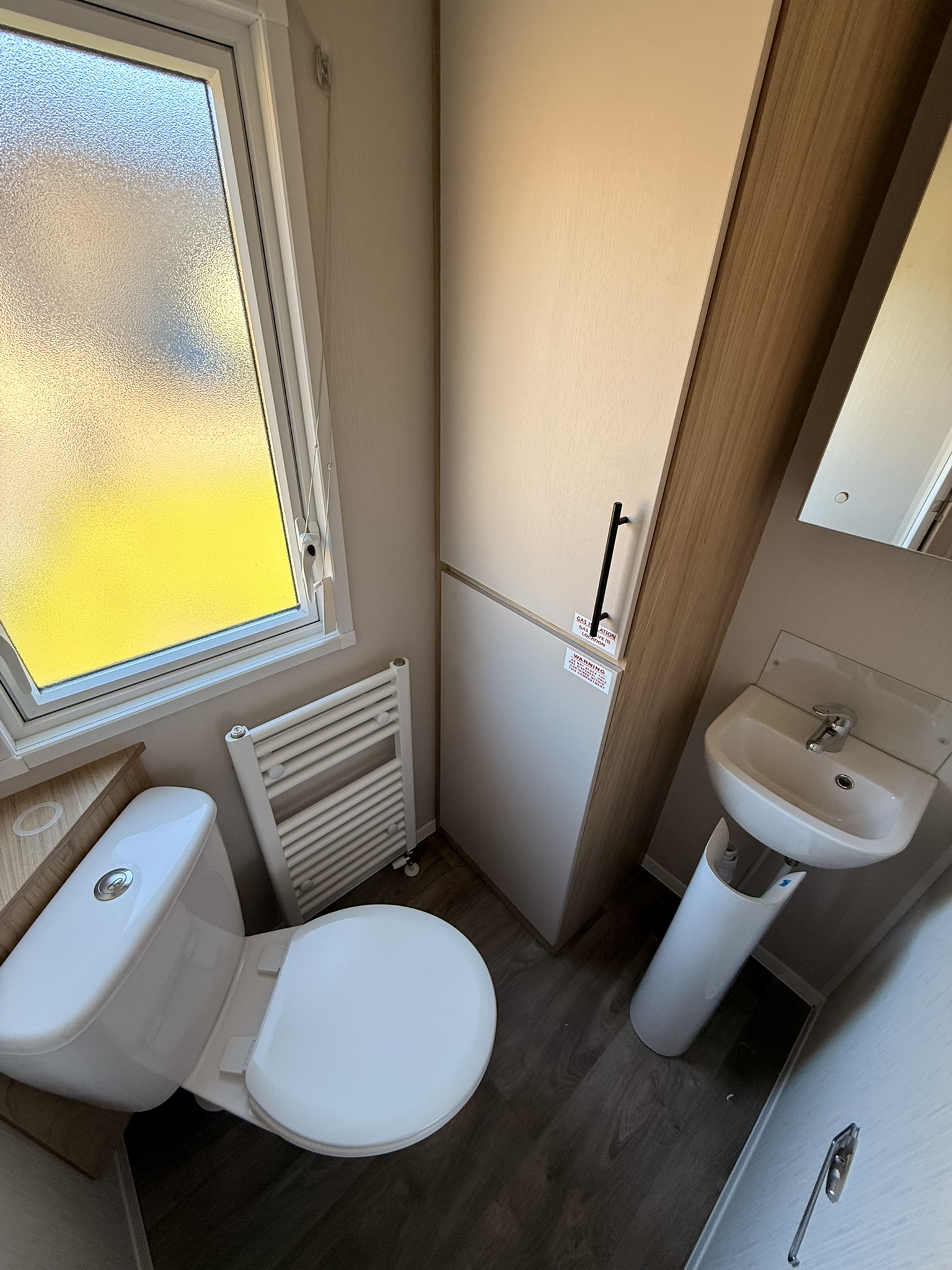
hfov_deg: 85.7
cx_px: 476
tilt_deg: -31.0
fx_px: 513
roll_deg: -2.0
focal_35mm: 14
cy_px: 635
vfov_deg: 102.1
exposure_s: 1/99
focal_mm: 2.22
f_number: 2.2
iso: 125
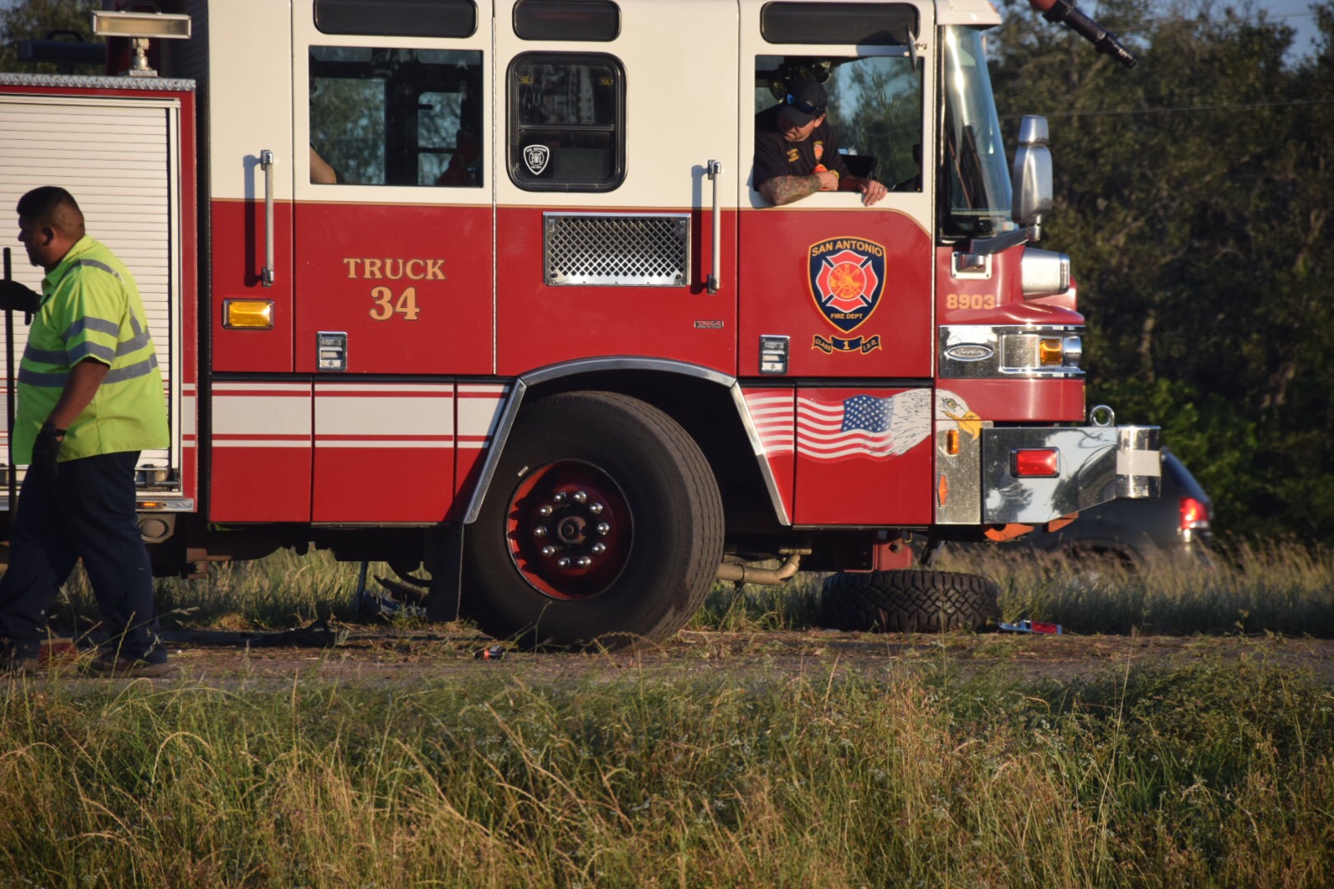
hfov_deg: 9.8
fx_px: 7781
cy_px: 444
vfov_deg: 6.5
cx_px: 667
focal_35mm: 210
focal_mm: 140
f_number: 5.6
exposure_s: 1/1000
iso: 450
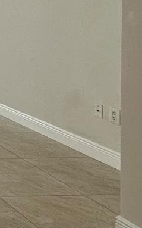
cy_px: 6
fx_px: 384
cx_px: -248
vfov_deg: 30.9
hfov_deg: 12.6
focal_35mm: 62
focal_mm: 2.22
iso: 64
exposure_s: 1/120
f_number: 2.2
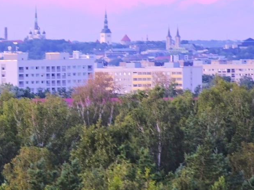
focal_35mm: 512
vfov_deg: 2.9
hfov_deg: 3.9
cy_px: 141
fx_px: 3758
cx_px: -99
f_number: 4
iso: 100
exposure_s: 1/14
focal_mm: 200
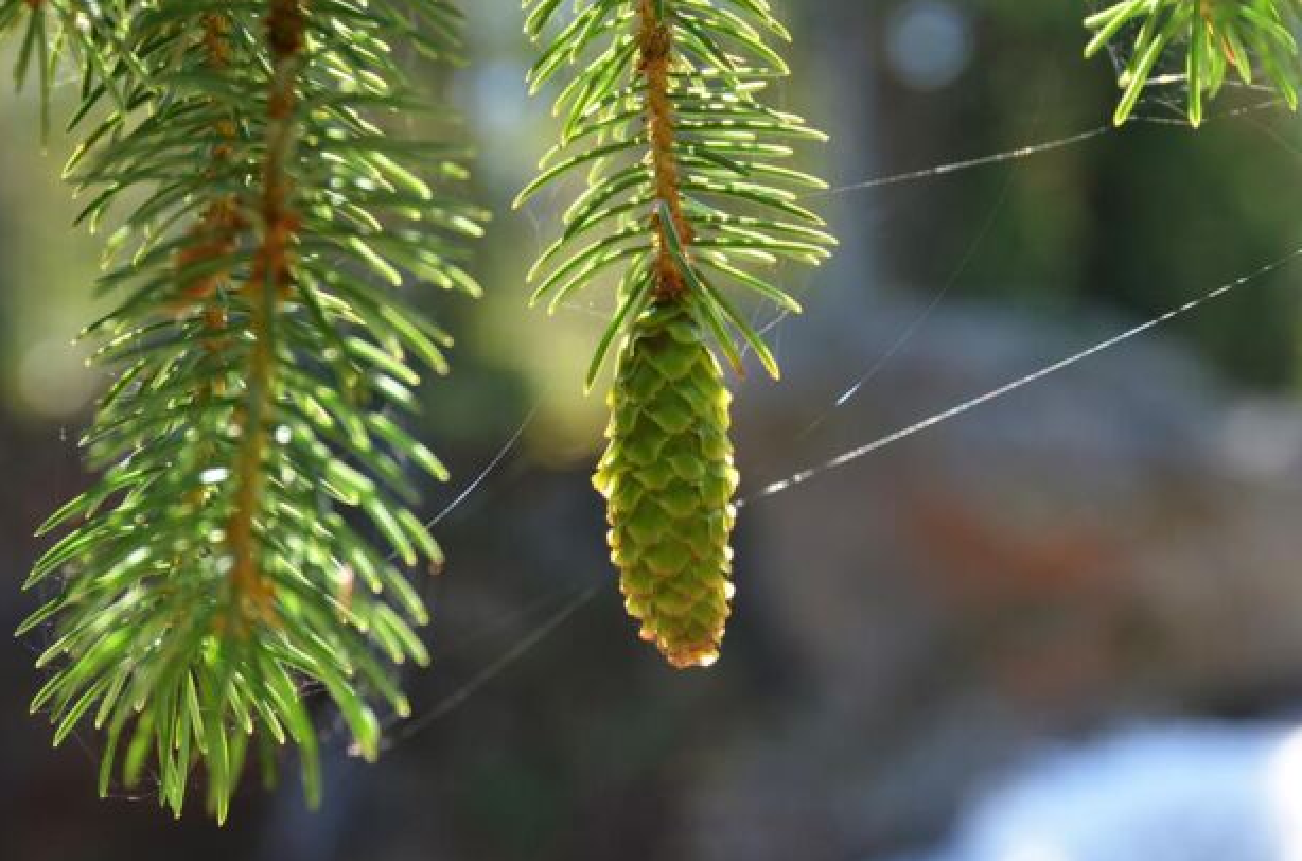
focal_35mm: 149
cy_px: 432
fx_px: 5358
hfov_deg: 13.9
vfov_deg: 9.2
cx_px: 657
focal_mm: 95
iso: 220
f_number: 8
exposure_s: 1/125
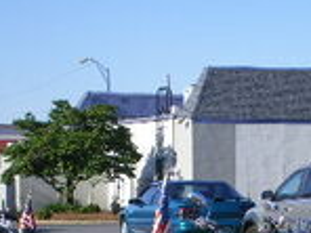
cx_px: 202
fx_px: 1357
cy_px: 254
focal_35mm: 151
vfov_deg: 9.7
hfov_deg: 13.1
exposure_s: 1/200
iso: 64
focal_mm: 9.3
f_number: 5.6
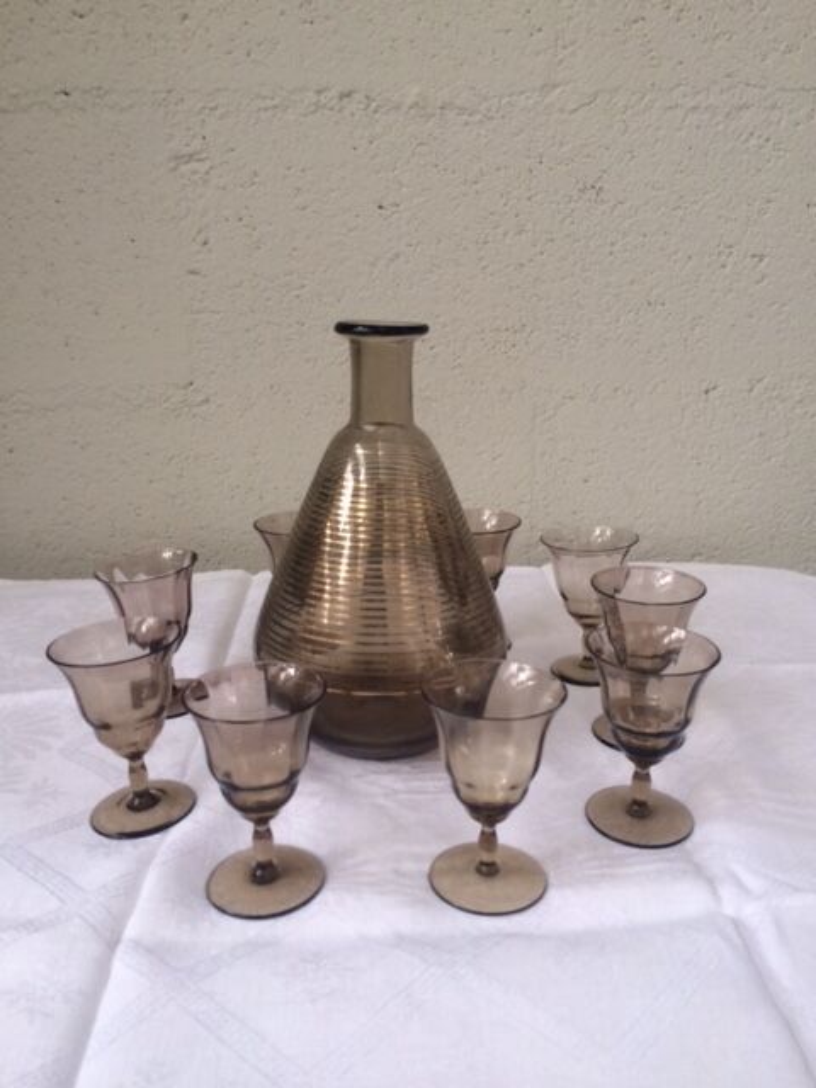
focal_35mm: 29
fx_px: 911
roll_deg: -0.5
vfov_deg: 61.7
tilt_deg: -20.9
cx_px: 408
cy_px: 544
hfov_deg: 48.2
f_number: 2.2
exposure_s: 1/33
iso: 64
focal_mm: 4.15
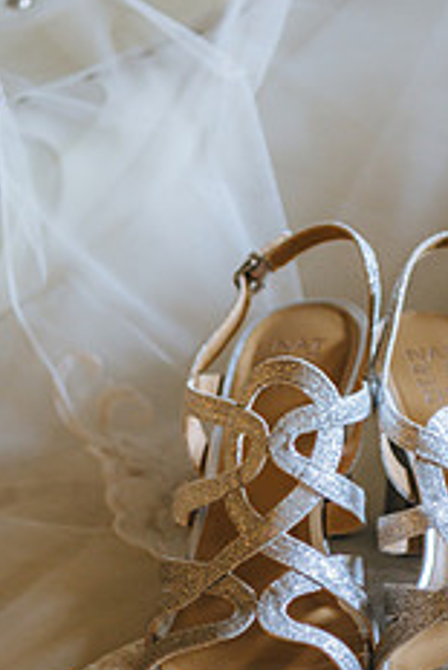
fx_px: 2236
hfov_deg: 11.4
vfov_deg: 17.0
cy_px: 505
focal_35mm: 120
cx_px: 316
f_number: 2.8
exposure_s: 1/100
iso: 1600
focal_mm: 62
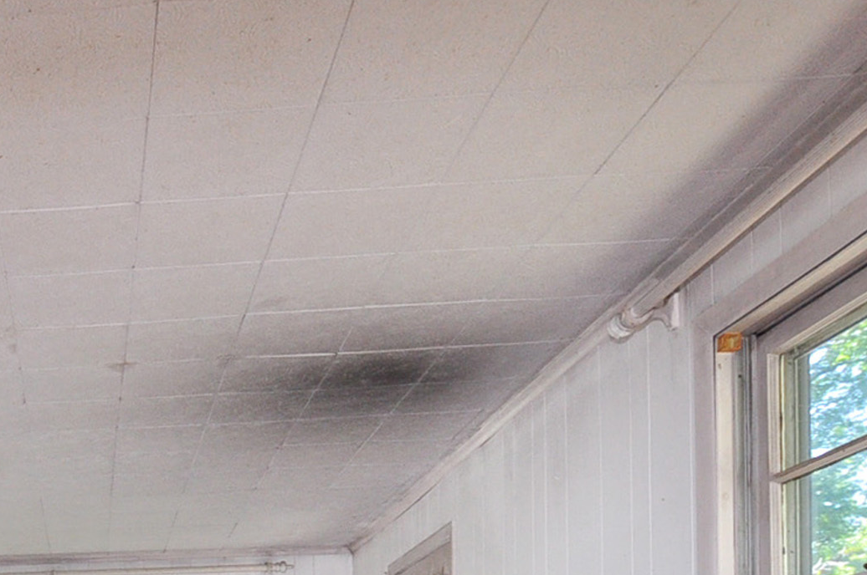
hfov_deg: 39.9
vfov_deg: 26.3
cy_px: 776
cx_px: -28
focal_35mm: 42
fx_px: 1010
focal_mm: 10
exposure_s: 1/125
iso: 640
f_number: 4.5
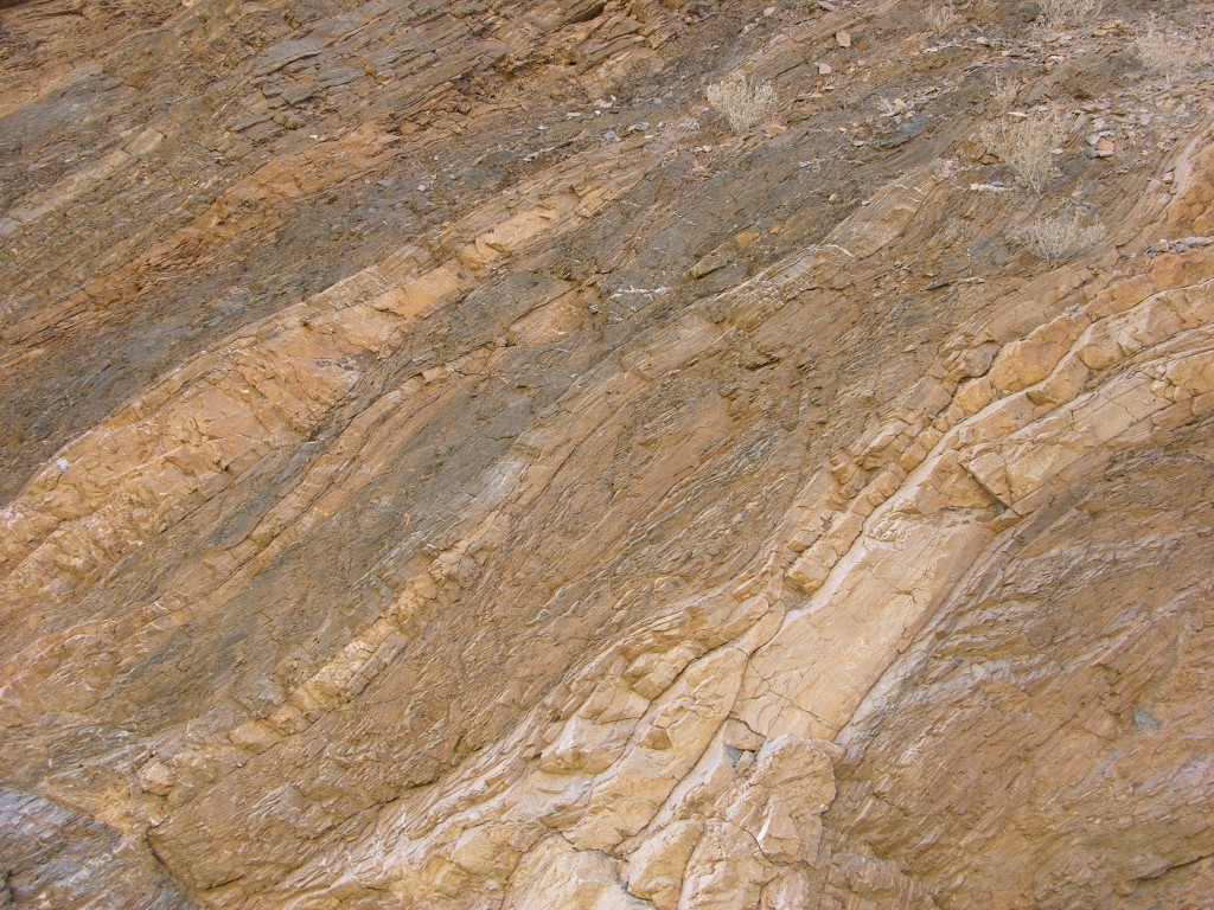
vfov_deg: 34.3
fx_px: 1473
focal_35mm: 42
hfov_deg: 44.8
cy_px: 455
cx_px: 607
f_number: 3.7
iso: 50
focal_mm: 10.7
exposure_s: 1/54.5
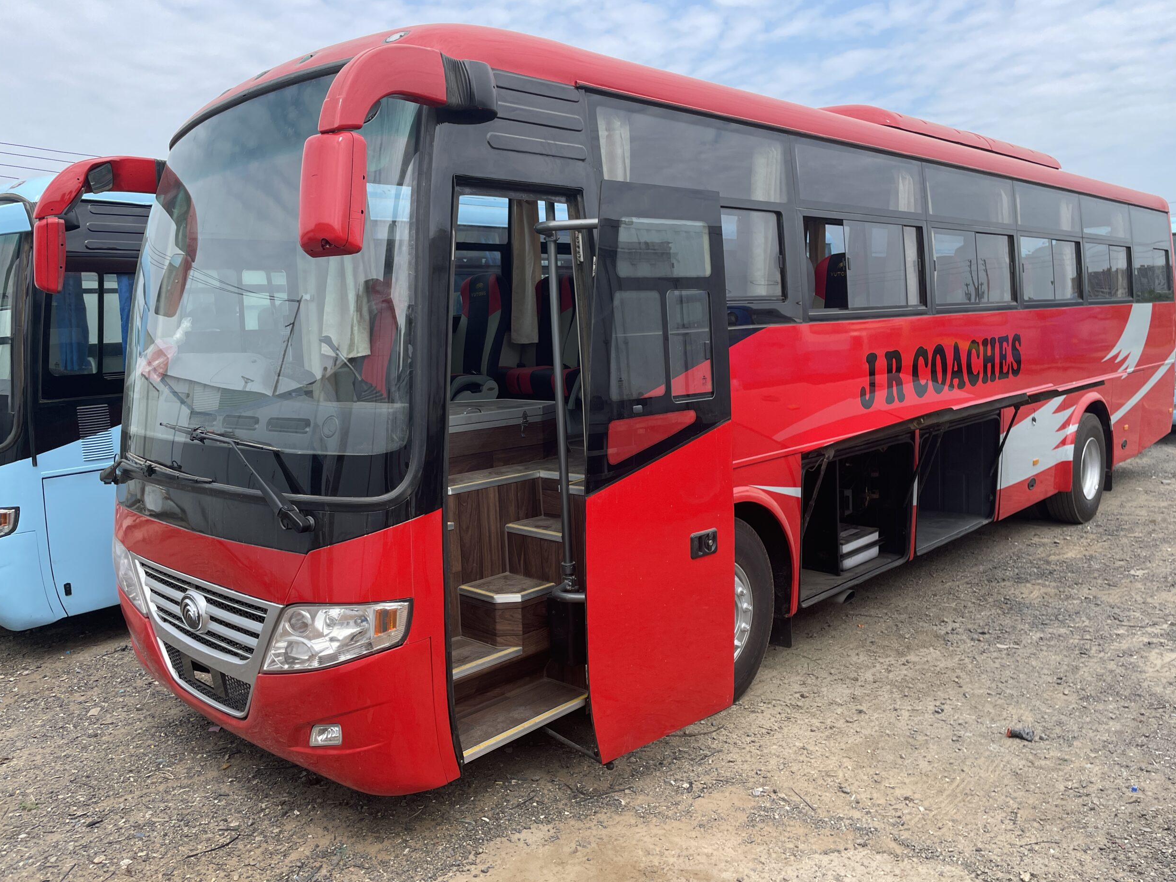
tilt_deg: -5.4
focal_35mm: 27
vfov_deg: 51.4
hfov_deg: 65.3
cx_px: 608
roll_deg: +2.9
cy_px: 434
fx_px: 917
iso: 50
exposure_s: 1/1770
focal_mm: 4.2
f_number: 1.6
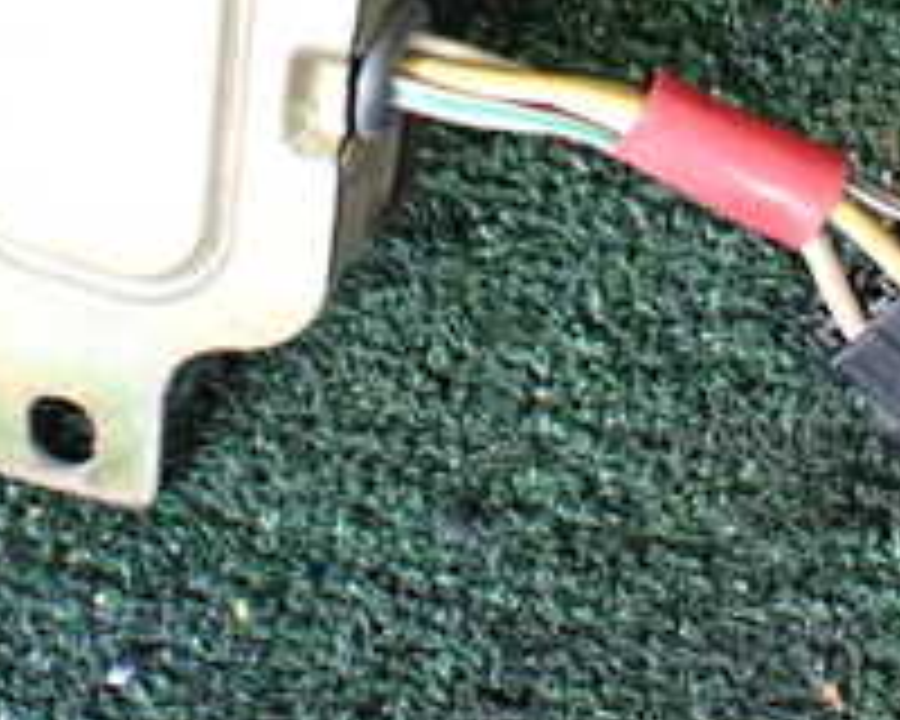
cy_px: 99
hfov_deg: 21.5
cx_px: 680
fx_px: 2344
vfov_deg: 17.3
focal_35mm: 88
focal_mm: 5.4
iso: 800
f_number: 2.3
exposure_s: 1/100
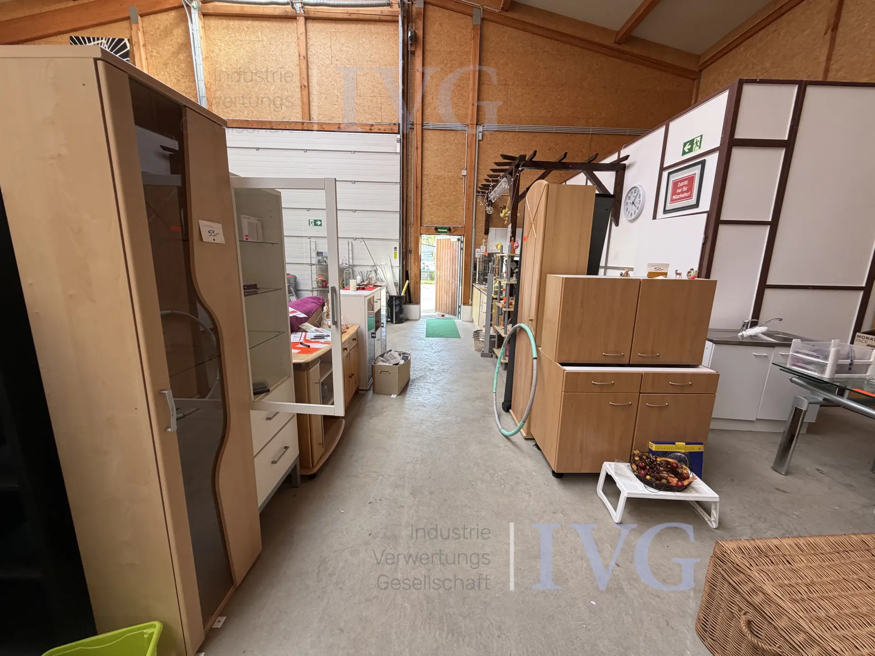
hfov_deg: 102.1
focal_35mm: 14
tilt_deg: -11.5
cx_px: 438
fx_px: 354
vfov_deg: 85.7
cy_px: 328
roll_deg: -0.7
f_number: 2.2
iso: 160
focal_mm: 2.22
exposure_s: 1/121
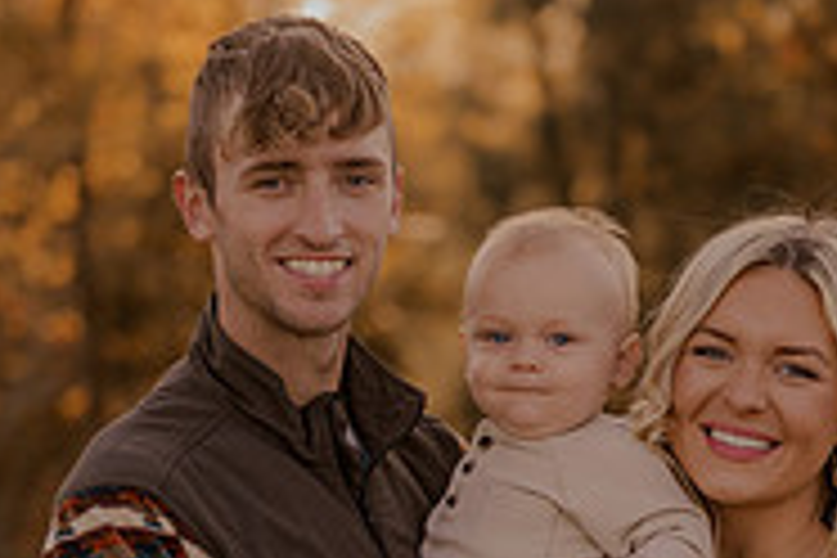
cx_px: 540
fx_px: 3627
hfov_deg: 13.2
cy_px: 637
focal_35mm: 156
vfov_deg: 8.7
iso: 250
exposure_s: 1/1600
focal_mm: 50
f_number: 1.8
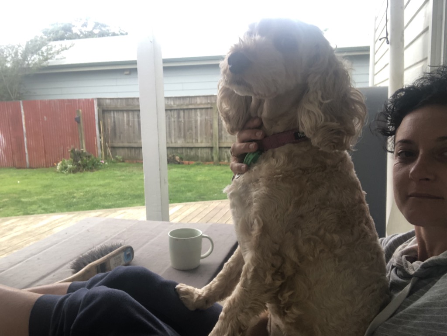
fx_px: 413
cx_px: 224
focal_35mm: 32
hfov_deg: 56.8
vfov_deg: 44.2
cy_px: 168
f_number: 2.2
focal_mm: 2.87
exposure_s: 1/120
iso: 64
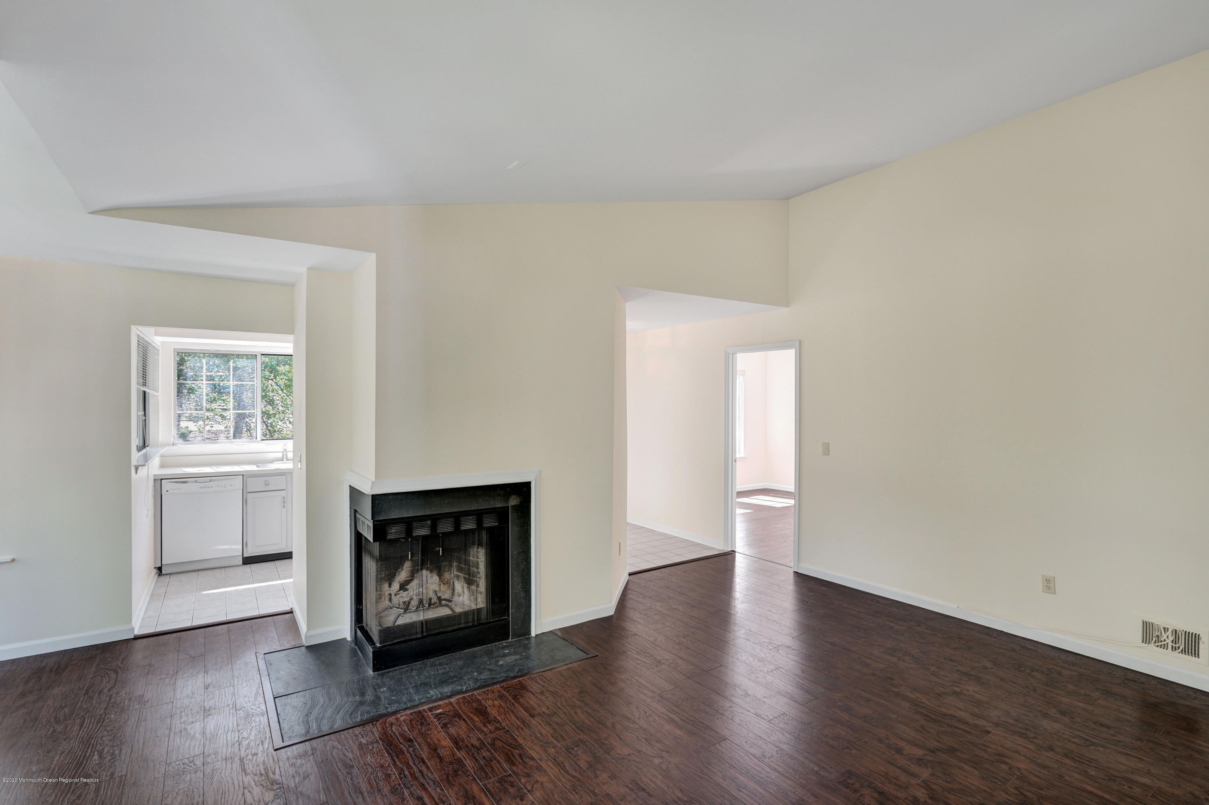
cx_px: 604
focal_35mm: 16
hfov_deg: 96.7
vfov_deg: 73.7
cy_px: 402
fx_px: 537
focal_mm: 16
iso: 200
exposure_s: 1/10
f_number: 8
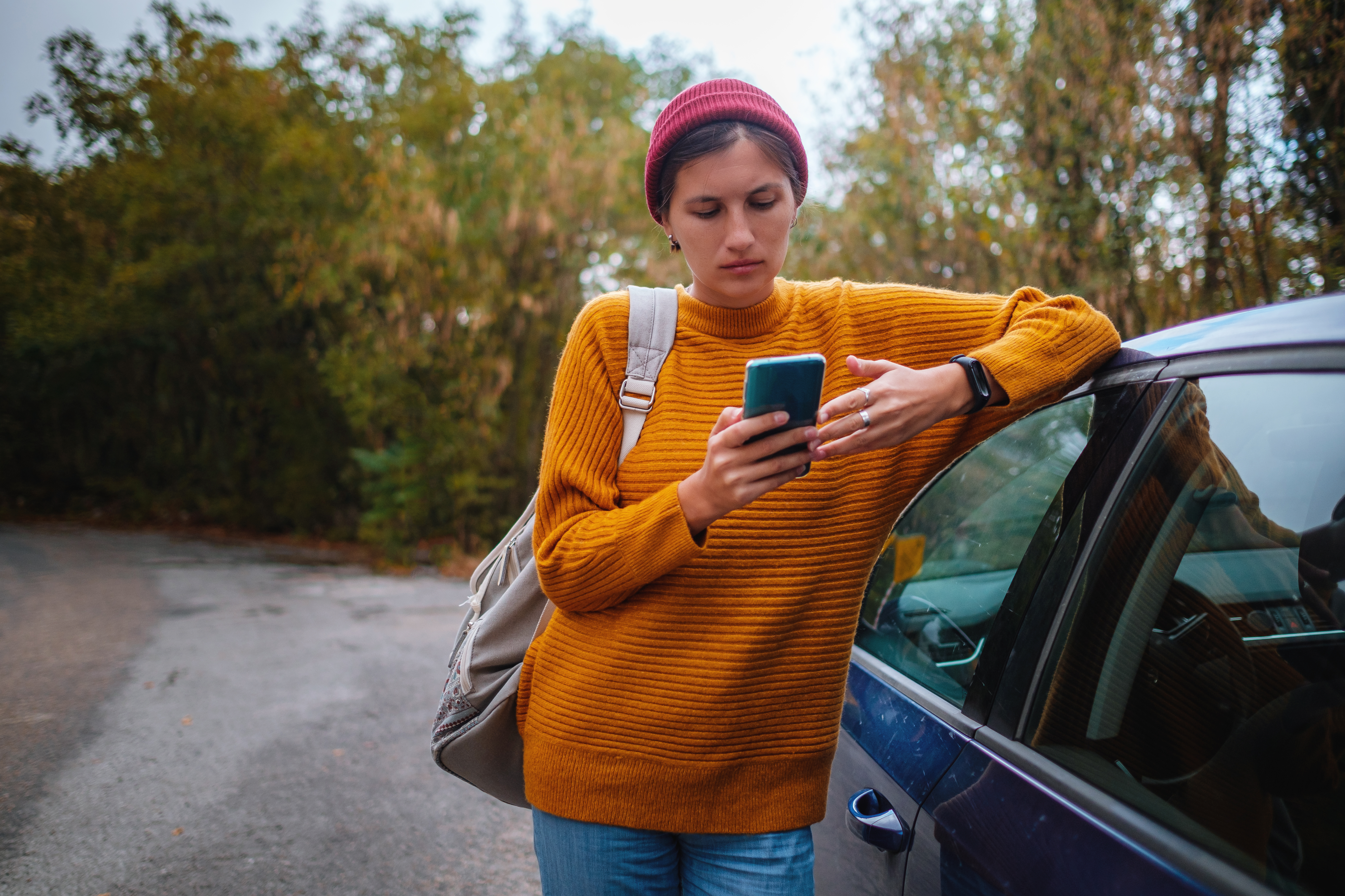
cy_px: 448
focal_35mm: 35
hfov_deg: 54.4
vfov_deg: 37.9
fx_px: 1308
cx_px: 672
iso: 400
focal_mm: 23
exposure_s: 1/500
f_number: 1.4
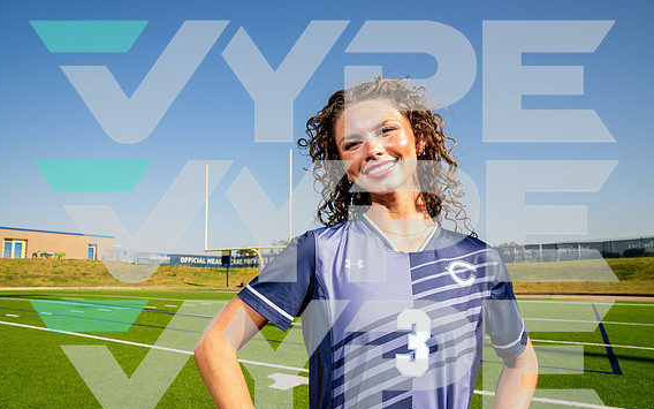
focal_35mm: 25
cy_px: 222
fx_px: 446
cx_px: 326
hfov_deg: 72.5
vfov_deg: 49.2
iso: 50
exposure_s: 1/125
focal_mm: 24
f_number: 7.1
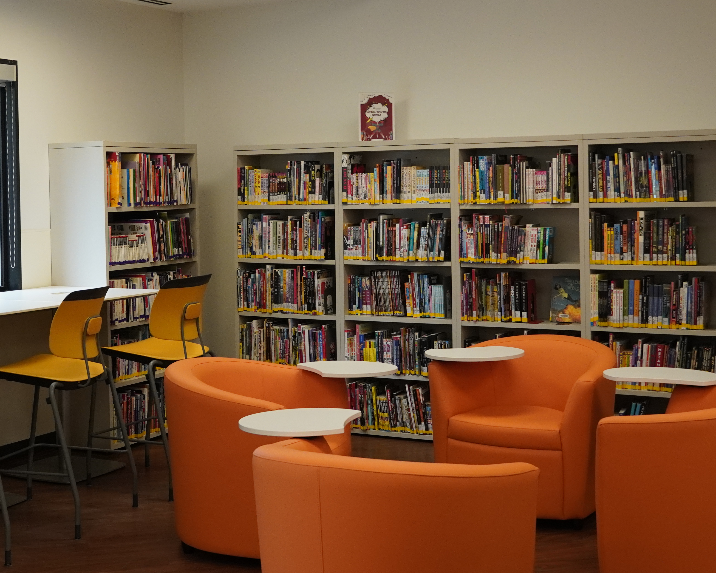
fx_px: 1206
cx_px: 280
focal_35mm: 57
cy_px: 195
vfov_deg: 26.6
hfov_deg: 33.0
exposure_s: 1/160
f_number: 4
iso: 1000
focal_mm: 21
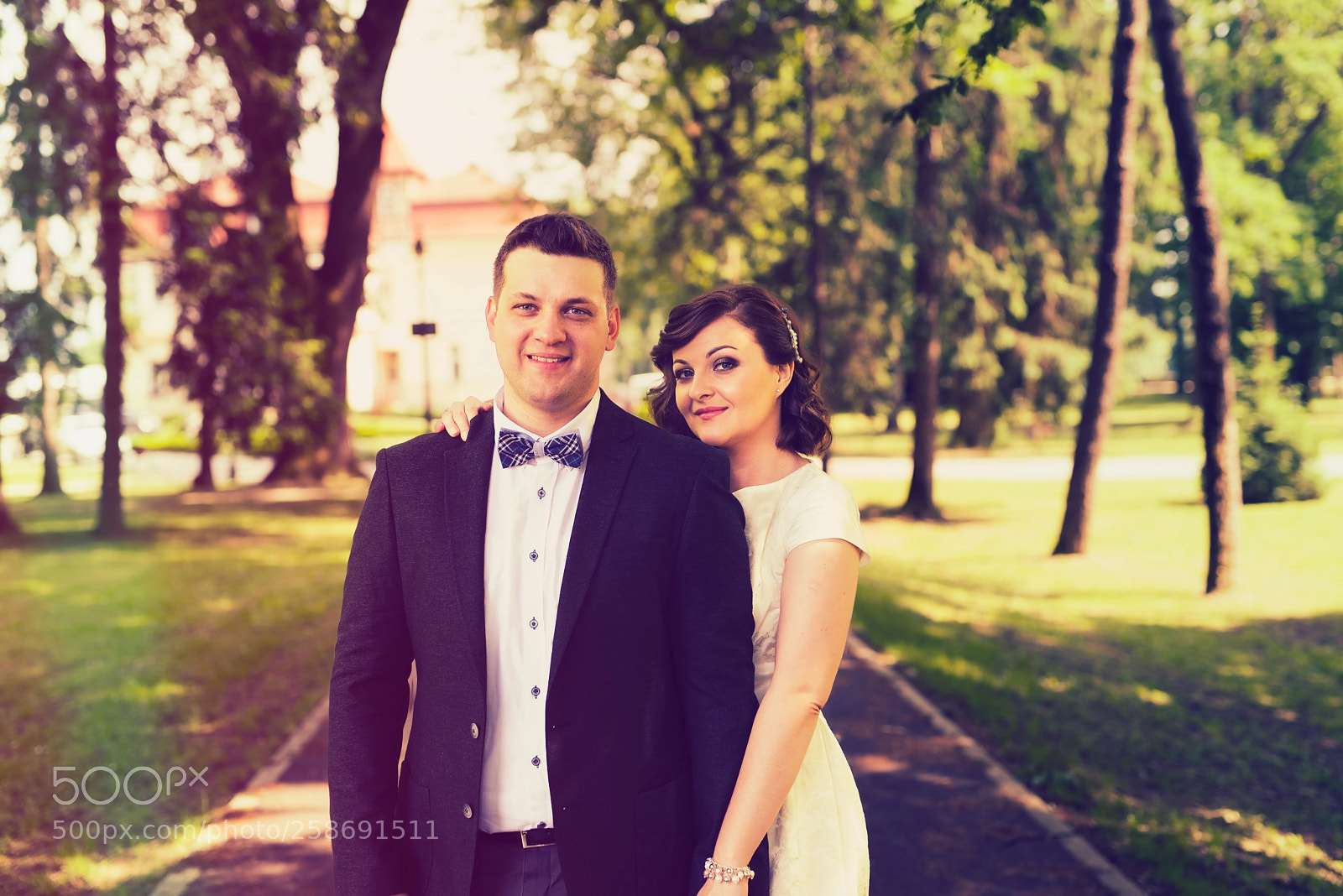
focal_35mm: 50
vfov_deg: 27.0
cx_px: 672
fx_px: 1866
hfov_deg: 39.6
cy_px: 448
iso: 320
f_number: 2.5
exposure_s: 1/1000
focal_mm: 50
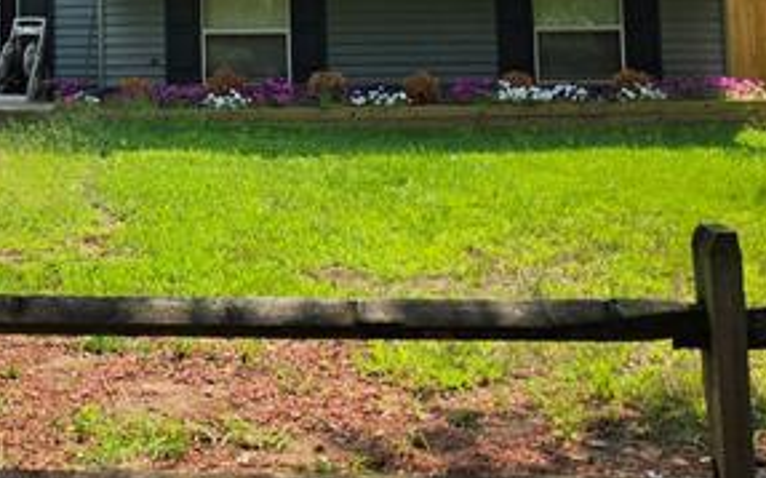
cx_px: 107
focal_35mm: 68
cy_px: -104
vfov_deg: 18.1
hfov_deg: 29.2
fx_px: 1419
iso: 64
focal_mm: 6.5
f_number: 1.4
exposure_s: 1/6806
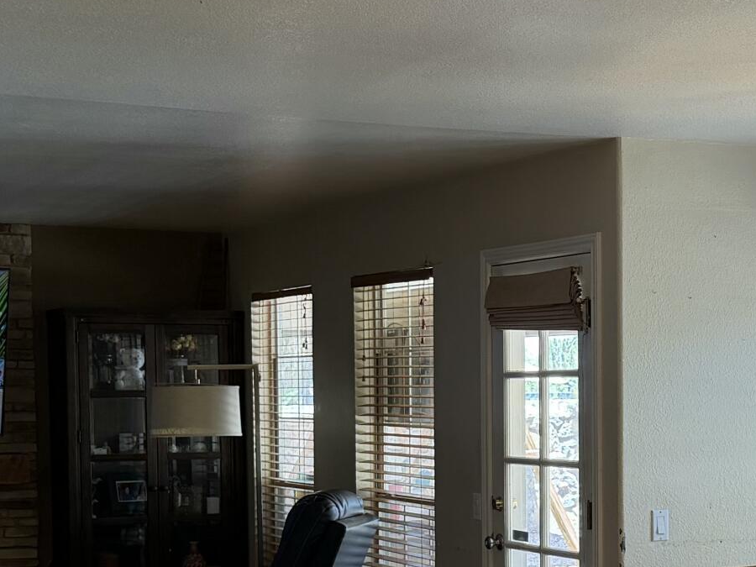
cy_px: 450
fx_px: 1747
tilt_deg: -3.2
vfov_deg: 18.3
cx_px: 533
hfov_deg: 24.2
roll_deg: -0.2
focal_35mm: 80
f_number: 1.78
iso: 200
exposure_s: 1/144
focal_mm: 6.76
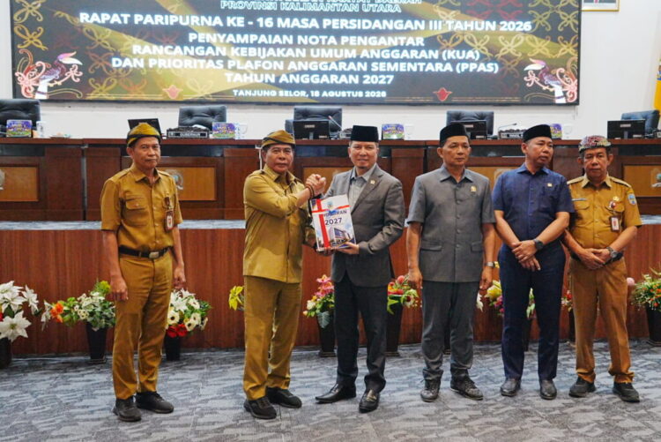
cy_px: 221
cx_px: 330
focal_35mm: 38
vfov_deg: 35.1
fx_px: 698
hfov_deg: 50.7
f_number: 6.3
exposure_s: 1/125
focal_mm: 38
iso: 10000
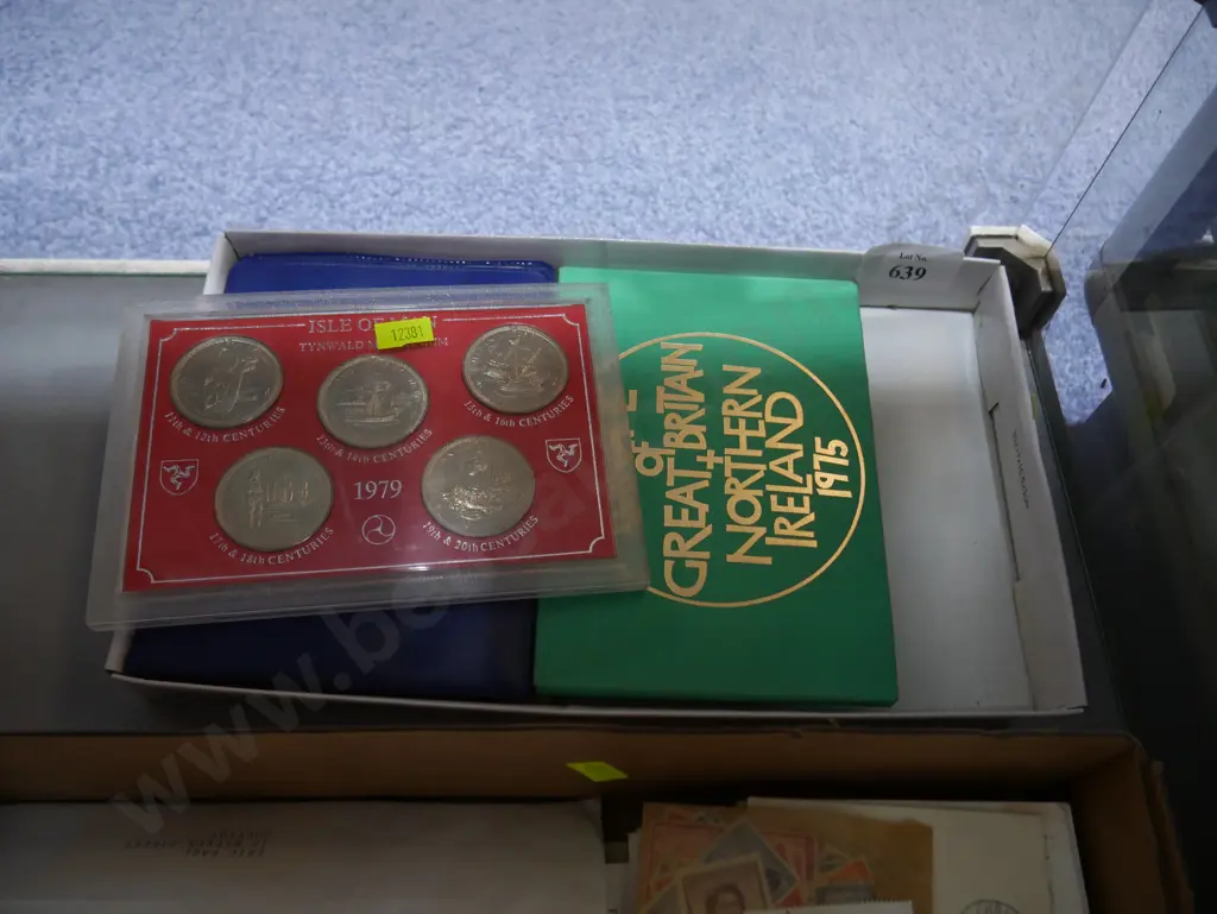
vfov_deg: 49.8
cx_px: 608
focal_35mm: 28
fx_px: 985
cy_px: 457
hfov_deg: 63.4
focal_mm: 14
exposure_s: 1/60
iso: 640
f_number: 3.5
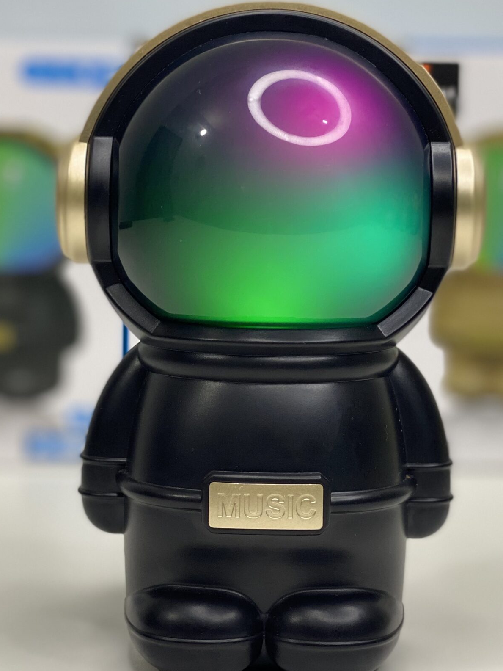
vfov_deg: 23.3
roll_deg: -1.7
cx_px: 245
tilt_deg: -1.1
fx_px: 1627
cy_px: 287
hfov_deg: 17.6
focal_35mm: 84
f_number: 2
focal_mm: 6
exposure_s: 1/100
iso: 125
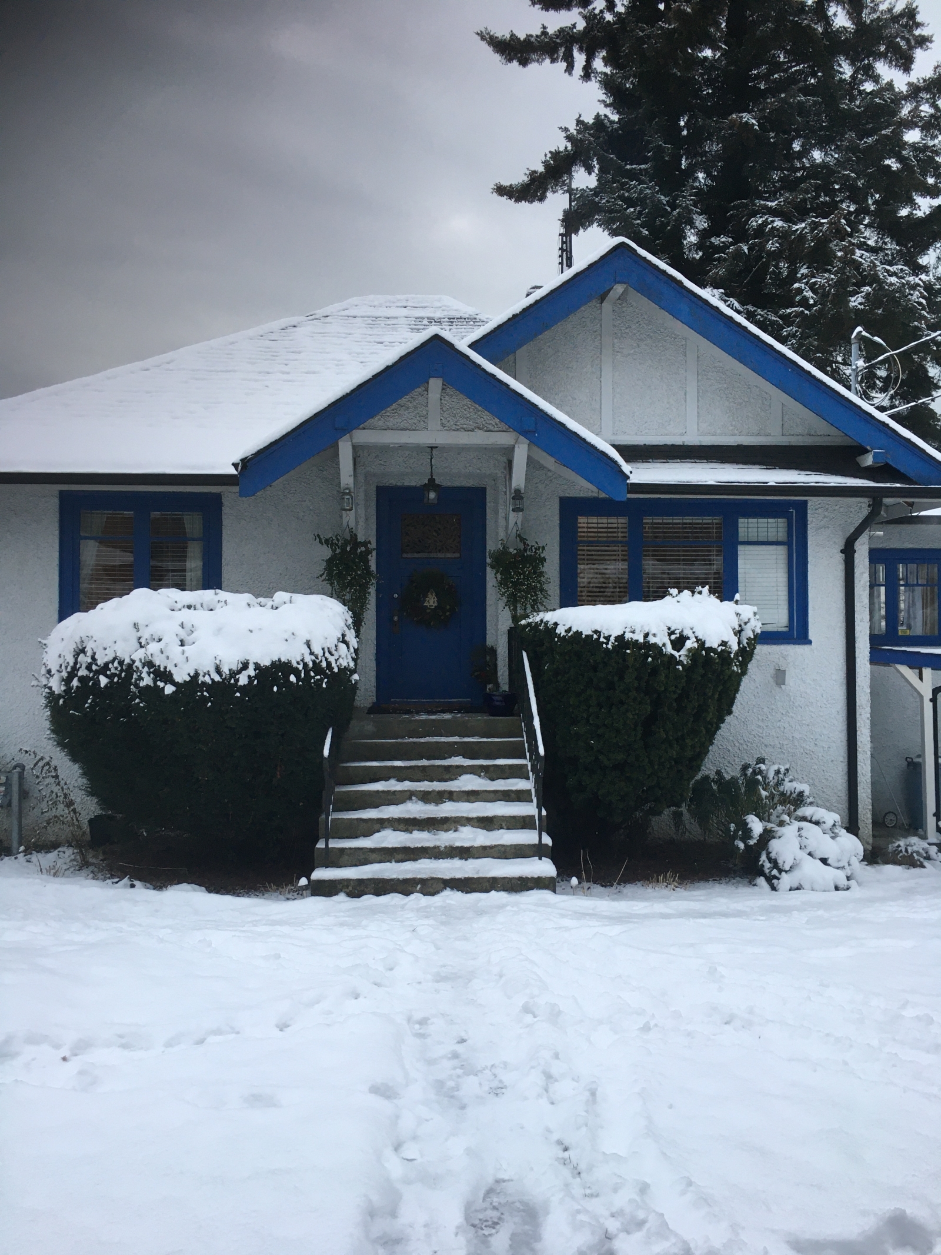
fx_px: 1051
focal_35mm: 29
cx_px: 470
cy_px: 628
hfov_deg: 48.2
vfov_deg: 61.7
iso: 32
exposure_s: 1/30
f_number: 2.2
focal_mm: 4.15
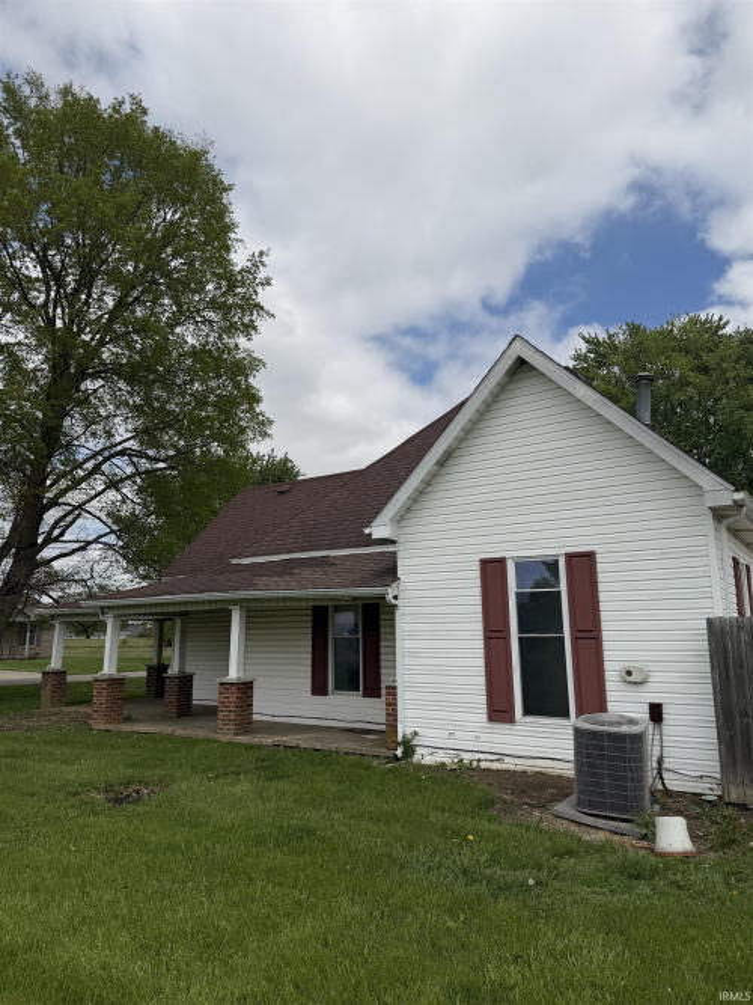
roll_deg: +1.2
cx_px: 376
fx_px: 696
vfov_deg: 71.6
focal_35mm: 24
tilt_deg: +13.5
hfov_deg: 56.8
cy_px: 502
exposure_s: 1/9091
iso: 80
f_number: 1.78
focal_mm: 6.76
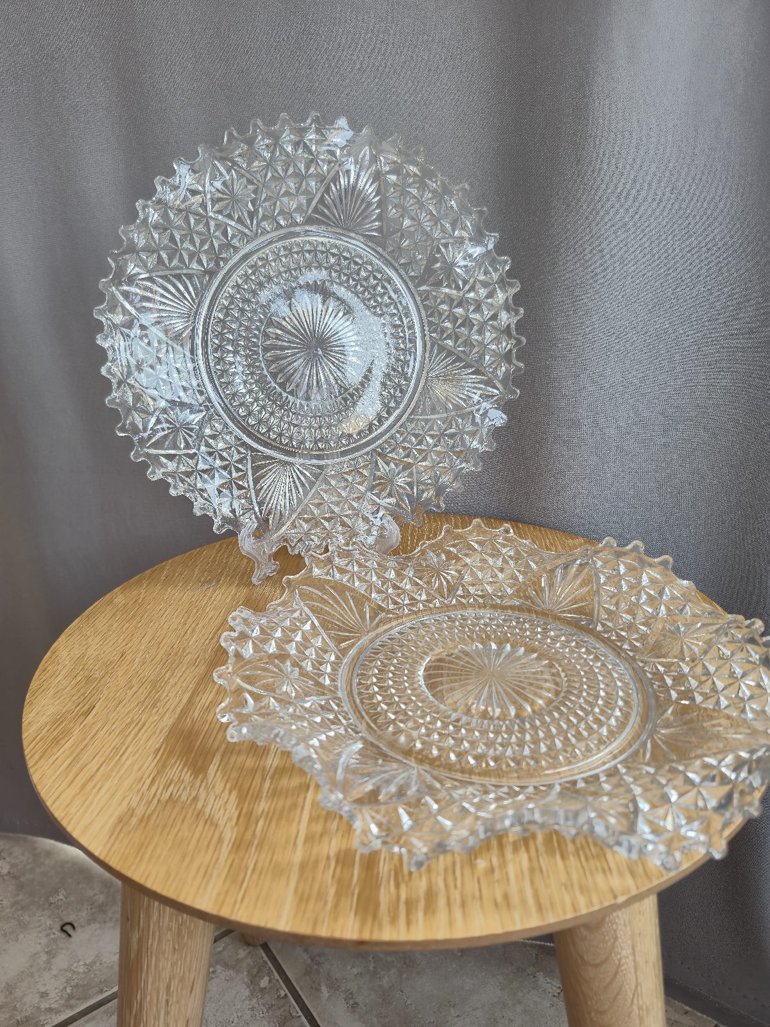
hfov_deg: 58.9
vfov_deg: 73.9
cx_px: 385
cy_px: 514
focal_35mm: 23
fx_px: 682
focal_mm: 5.4
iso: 40
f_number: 1.8
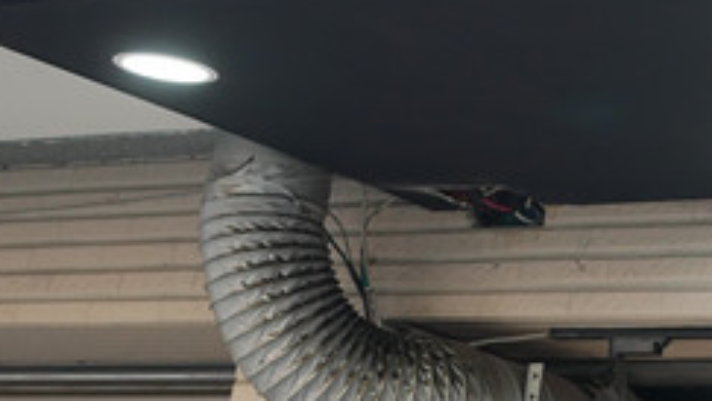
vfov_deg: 10.0
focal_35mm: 121
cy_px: 80
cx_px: 1017
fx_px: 2286
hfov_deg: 16.4
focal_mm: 15
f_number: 2.5
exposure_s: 1/200
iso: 200
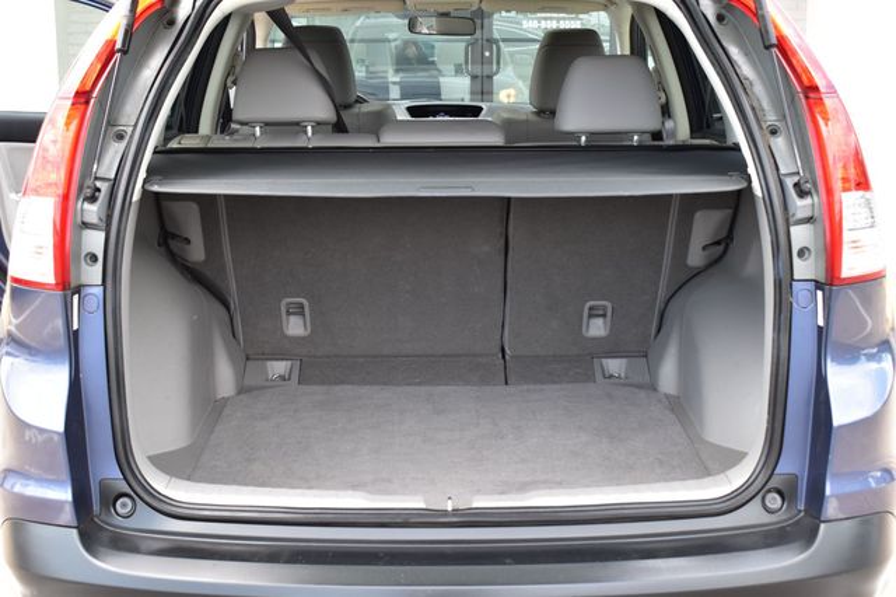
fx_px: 1306
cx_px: 448
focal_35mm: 52
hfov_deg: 37.9
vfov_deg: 25.7
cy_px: 298
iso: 400
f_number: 8
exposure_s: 1/80
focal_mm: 35
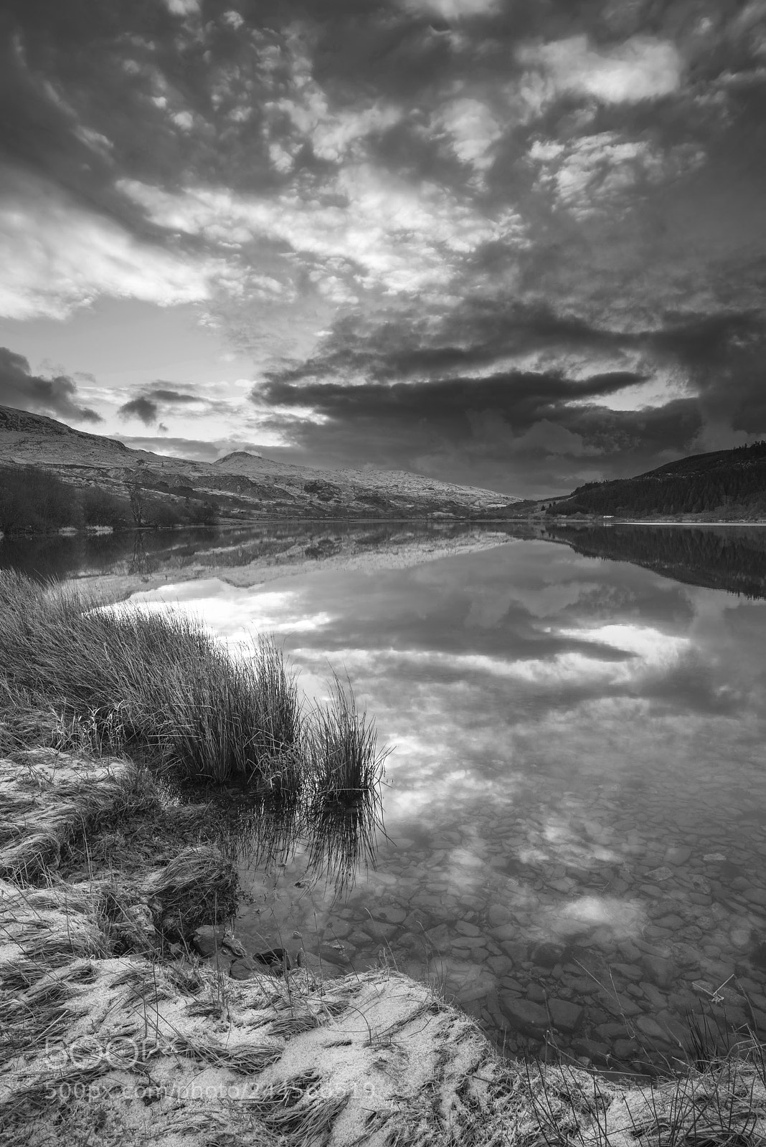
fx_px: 574
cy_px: 574
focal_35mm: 18
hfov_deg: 67.4
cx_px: 383
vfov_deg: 90.0
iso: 100
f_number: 16
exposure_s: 1/8
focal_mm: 18
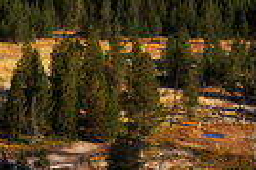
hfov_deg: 12.1
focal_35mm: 167
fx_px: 1186
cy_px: -16
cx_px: -15
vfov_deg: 8.1
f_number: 13
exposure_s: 1/125
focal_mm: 40
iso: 100
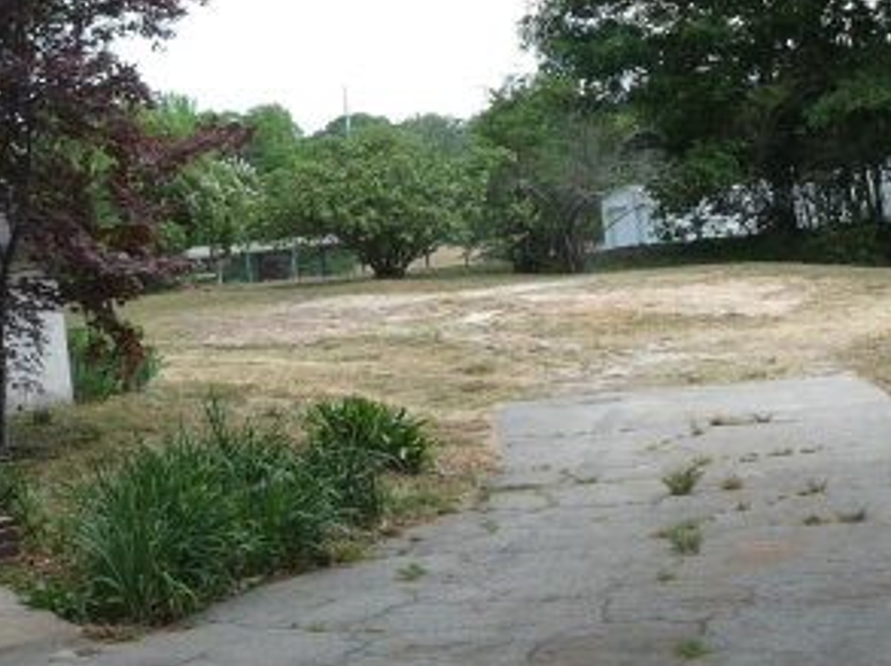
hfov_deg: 27.5
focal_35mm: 70
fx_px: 1800
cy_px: 283
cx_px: 633
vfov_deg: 21.0
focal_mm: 4.7
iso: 100
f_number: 3.3
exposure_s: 1/320
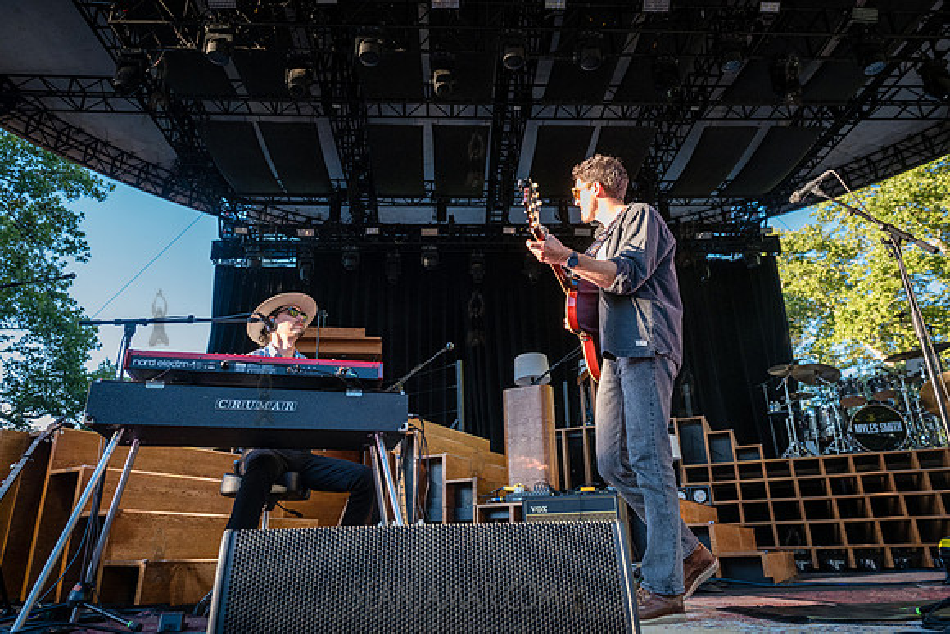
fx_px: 633
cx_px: 475
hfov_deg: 73.7
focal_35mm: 24
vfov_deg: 53.2
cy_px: 317
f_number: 5
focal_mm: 24
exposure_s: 1/640
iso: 2000
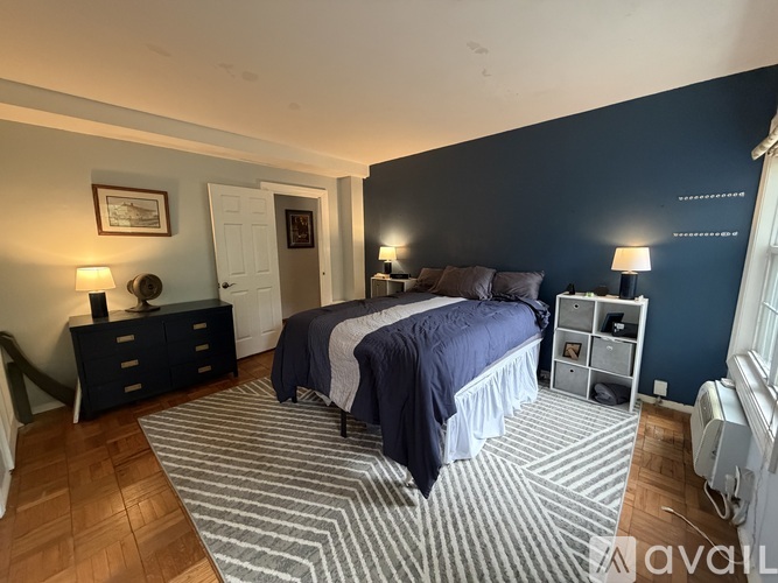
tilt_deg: -8.6
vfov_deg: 85.7
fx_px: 315
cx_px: 389
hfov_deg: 102.1
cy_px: 292
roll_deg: +1.5
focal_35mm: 14
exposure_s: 1/59
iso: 640
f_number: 2.2
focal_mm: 2.22
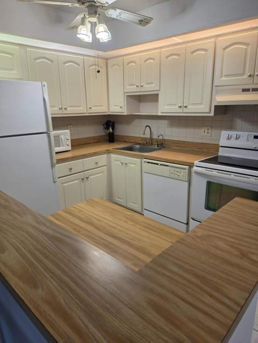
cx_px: 129
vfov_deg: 73.9
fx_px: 229
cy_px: 172
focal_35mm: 23
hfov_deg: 58.9
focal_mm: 6.5
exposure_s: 1/120
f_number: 1.4
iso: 50
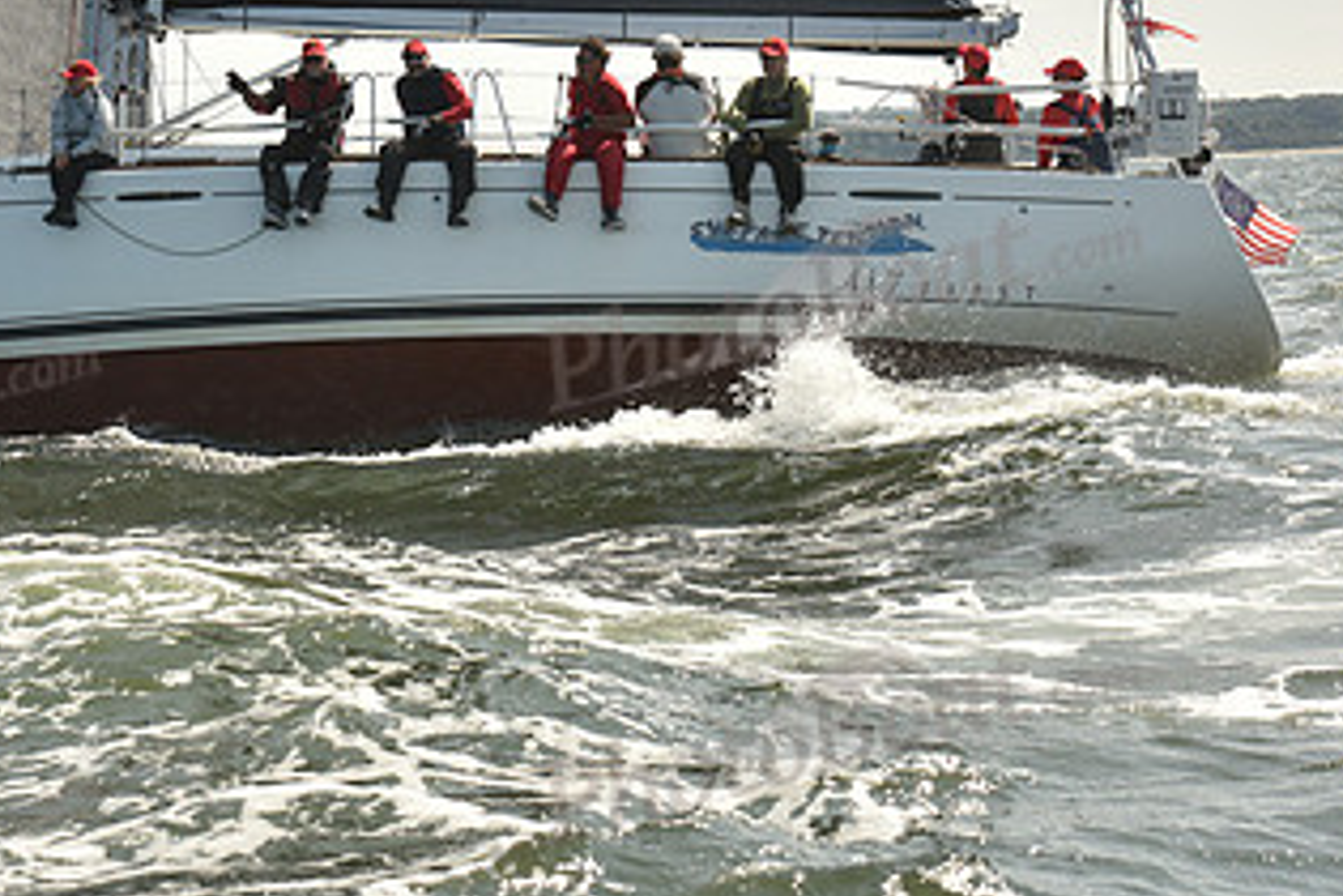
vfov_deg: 10.6
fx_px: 4812
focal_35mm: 129
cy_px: 139
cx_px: 324
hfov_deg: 15.8
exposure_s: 1/800
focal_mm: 70
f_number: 8
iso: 250
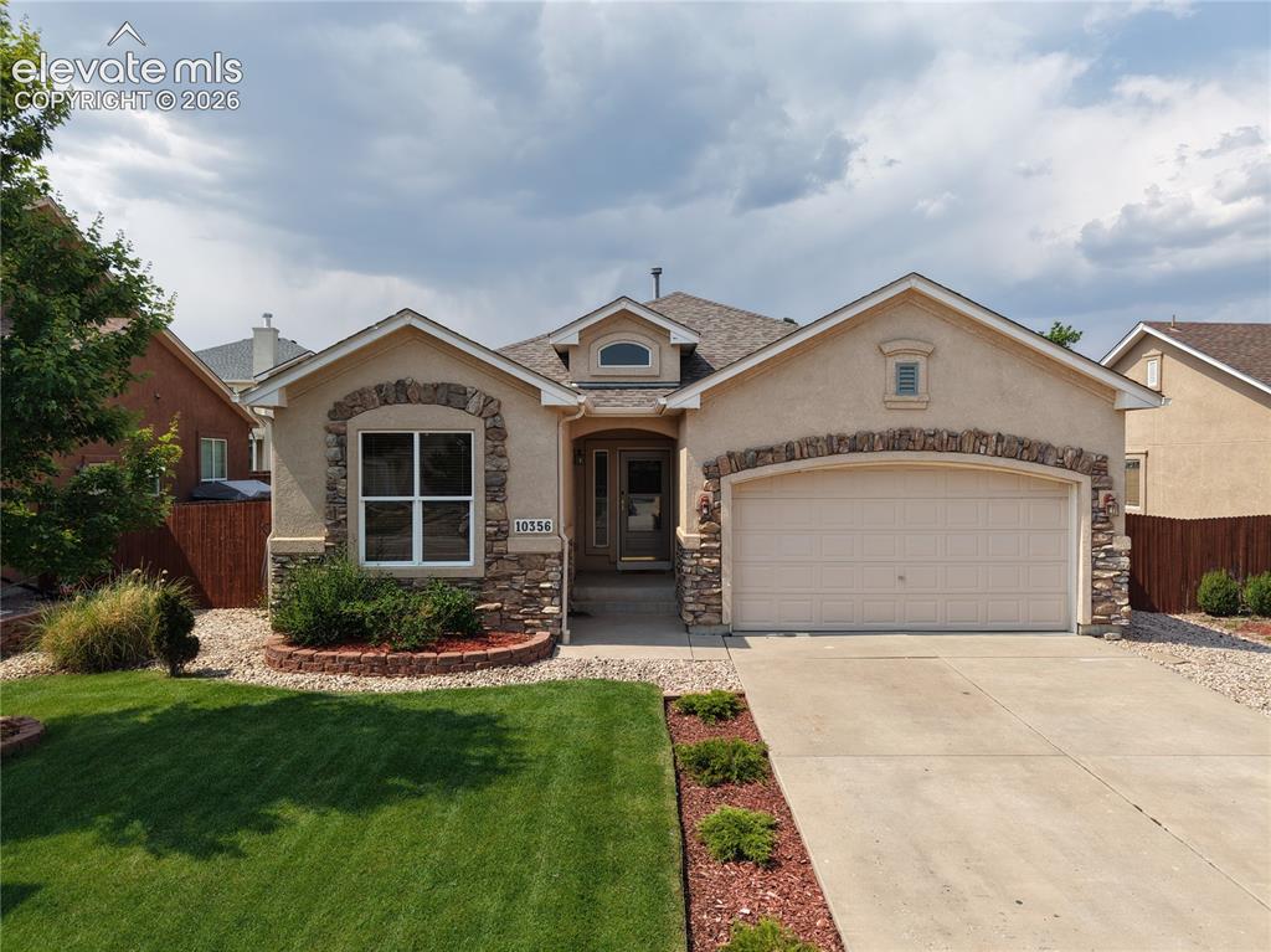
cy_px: 476
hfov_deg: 71.6
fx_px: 881
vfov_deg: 56.8
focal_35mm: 24
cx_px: 636
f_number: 1.8
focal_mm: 8.67
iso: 140
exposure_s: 1/4000
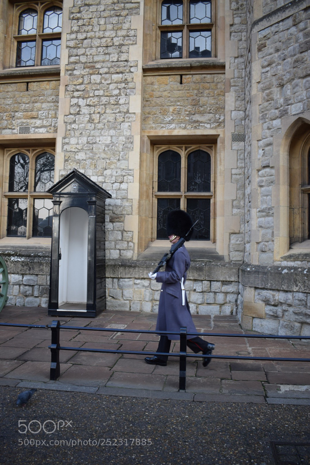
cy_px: 232
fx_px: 387
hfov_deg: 43.6
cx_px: 155
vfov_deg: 61.9
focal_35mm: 30
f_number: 4
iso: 100
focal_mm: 20
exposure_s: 1/100
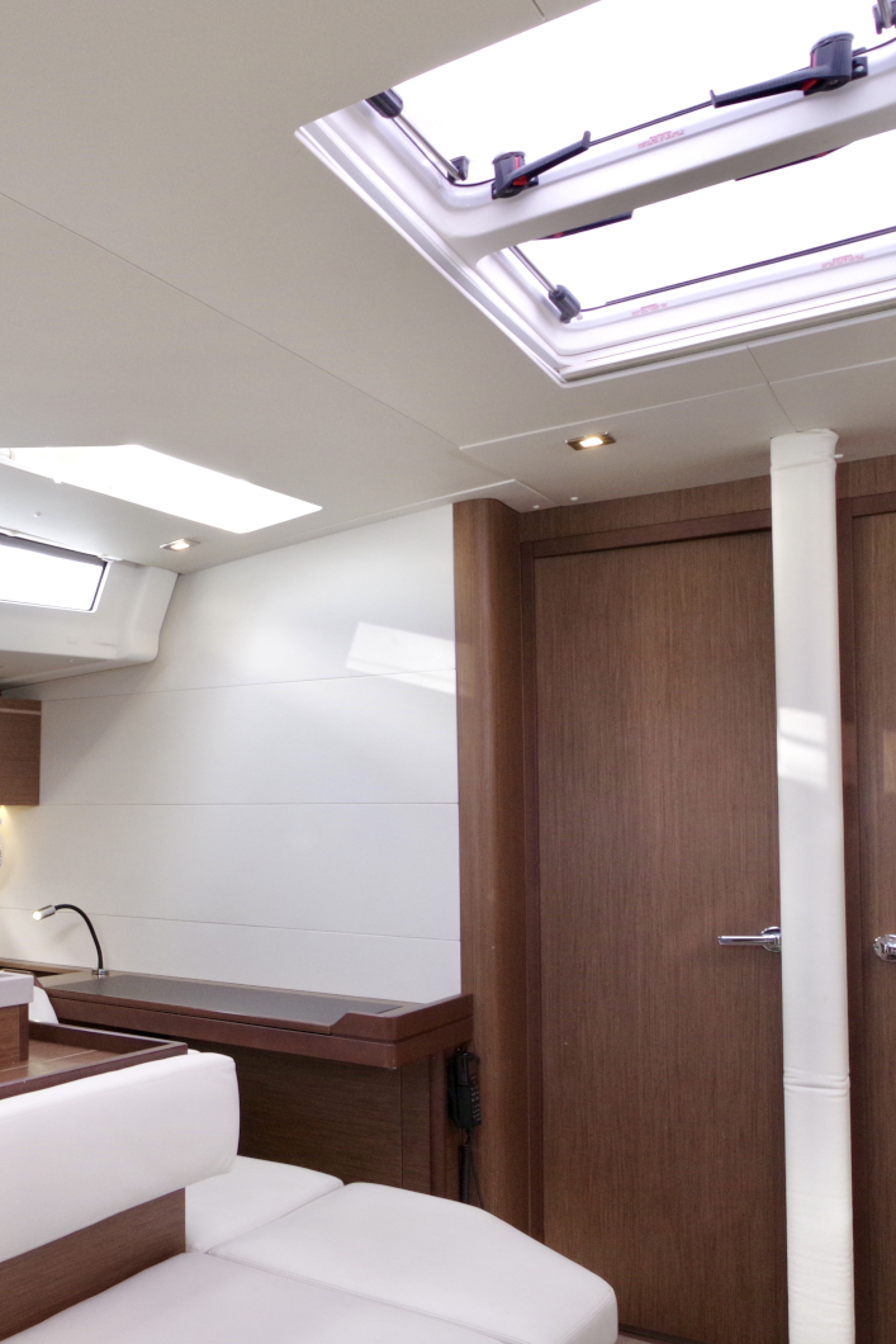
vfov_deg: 59.9
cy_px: 786
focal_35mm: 31
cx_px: -272
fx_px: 1157
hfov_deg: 32.0
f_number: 13
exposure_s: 1/40
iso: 1600
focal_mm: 15
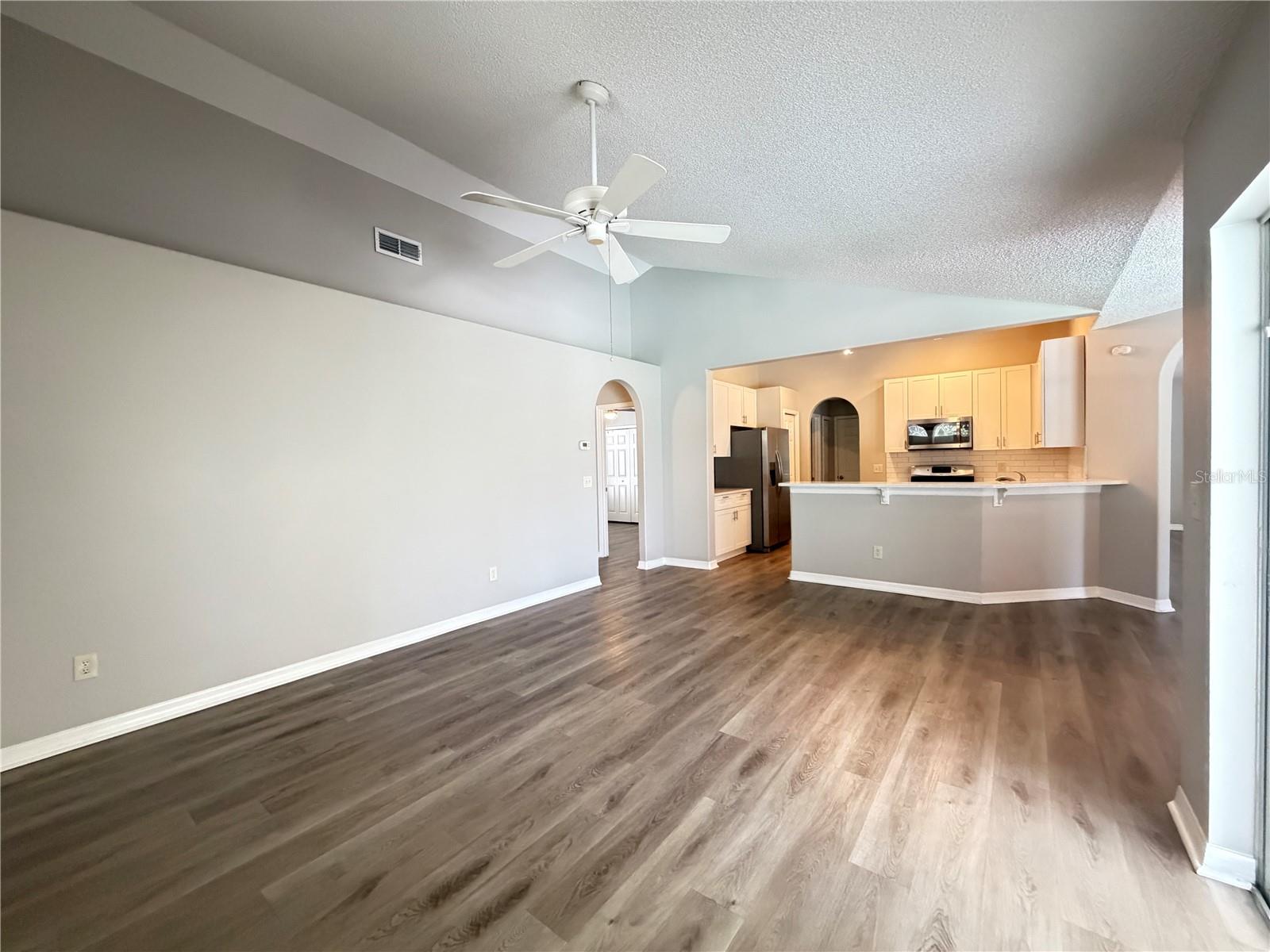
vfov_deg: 85.7
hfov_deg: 102.1
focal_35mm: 14
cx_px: 635
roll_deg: +1.7
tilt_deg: -0.6
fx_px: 514
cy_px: 476
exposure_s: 1/60
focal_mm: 2.22
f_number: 2.2
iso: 800
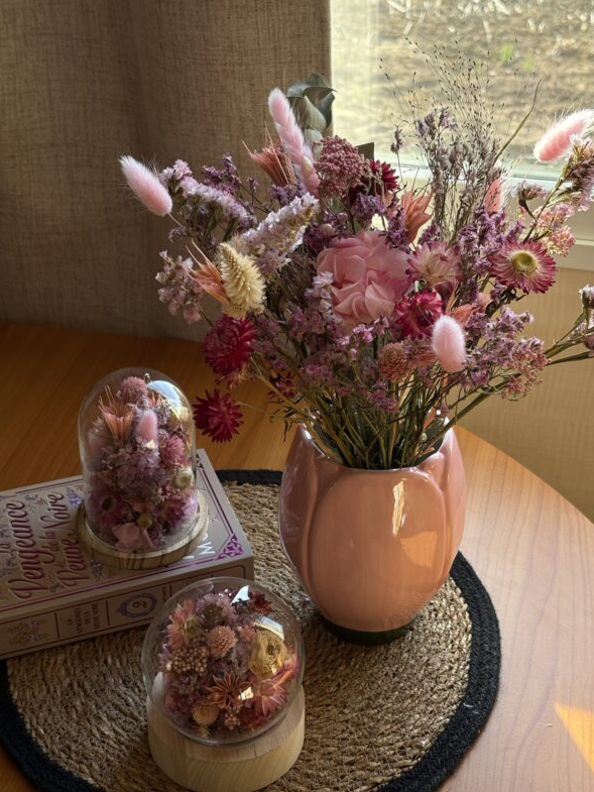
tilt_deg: -33.8
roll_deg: +0.5
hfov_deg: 27.5
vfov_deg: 36.2
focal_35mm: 53
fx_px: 1212
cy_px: 400
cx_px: 299
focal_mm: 5.96
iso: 40
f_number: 1.6
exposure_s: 1/128
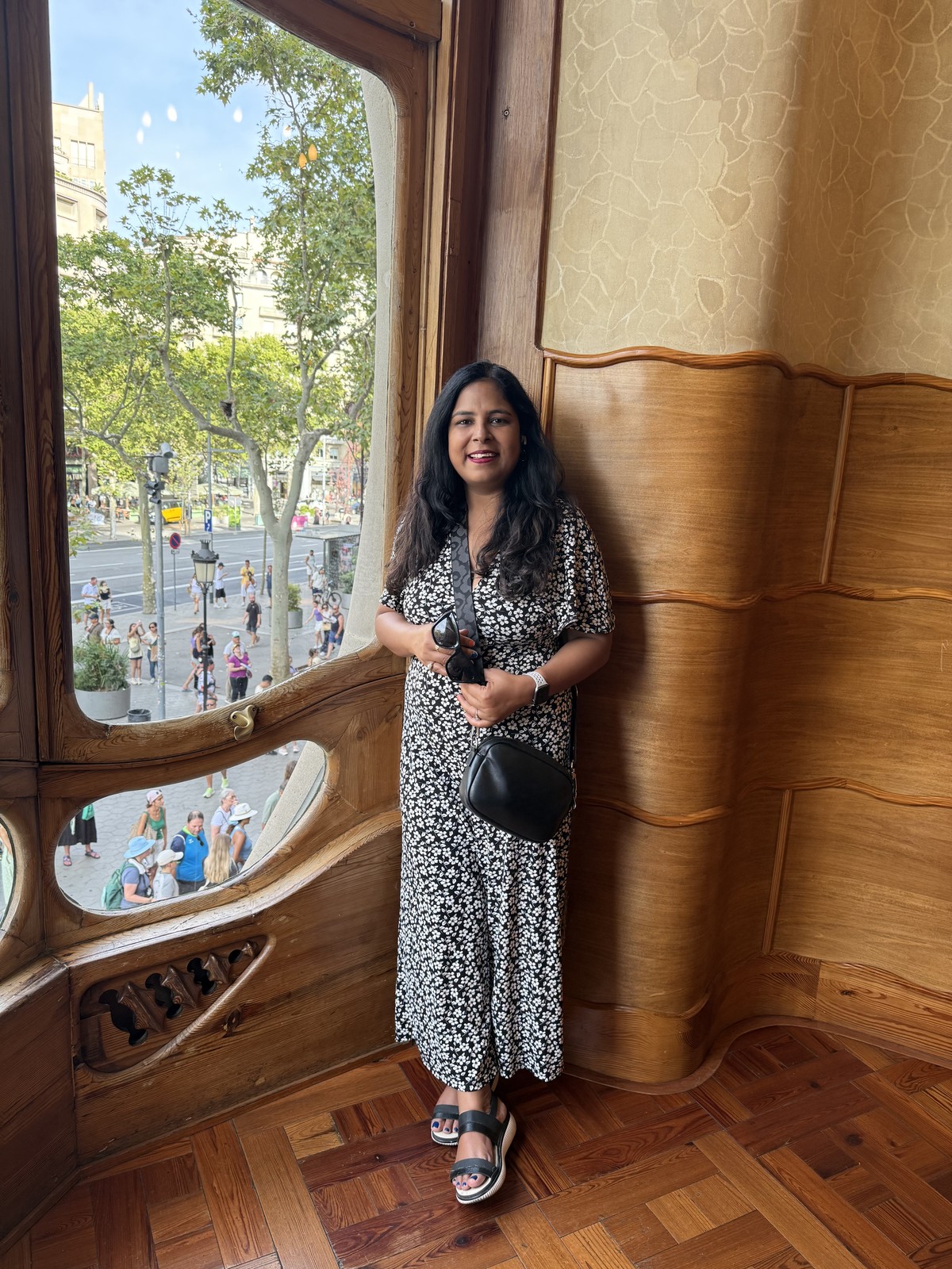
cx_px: 476
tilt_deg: -12.1
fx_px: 880
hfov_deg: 56.8
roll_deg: -2.8
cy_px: 634
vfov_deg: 71.6
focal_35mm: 24
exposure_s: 1/299
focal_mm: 6.76
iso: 100
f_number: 1.78
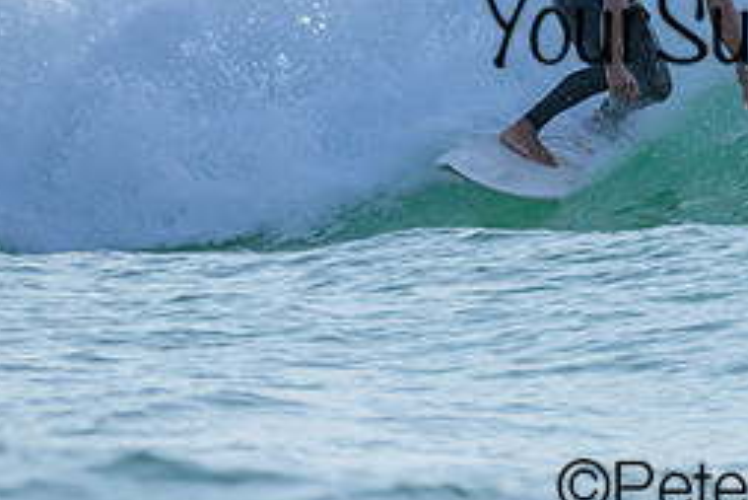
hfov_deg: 1.1
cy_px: -4
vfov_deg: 0.7
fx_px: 38189
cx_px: 786
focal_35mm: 1837
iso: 250
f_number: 6.3
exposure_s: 1/2000
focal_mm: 800
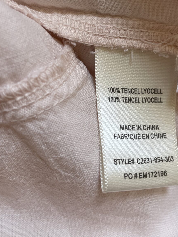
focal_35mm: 46
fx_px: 316
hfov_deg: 31.1
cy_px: 81
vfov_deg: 40.8
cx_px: 129
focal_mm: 4.2
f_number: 1.6
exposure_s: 1/121
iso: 80
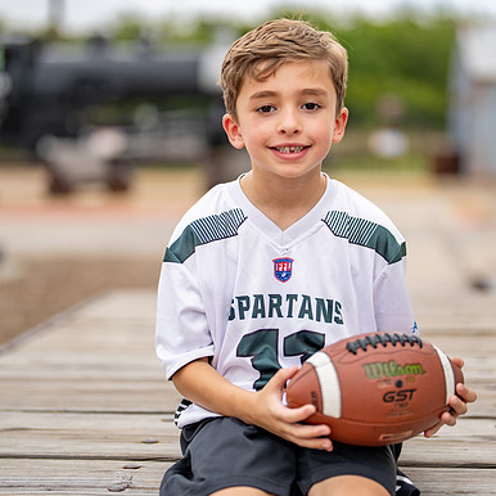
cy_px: 230
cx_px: 290
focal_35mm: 75
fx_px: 1216
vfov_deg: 23.1
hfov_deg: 23.0
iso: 200
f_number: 1.2
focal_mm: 50
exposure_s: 1/2500
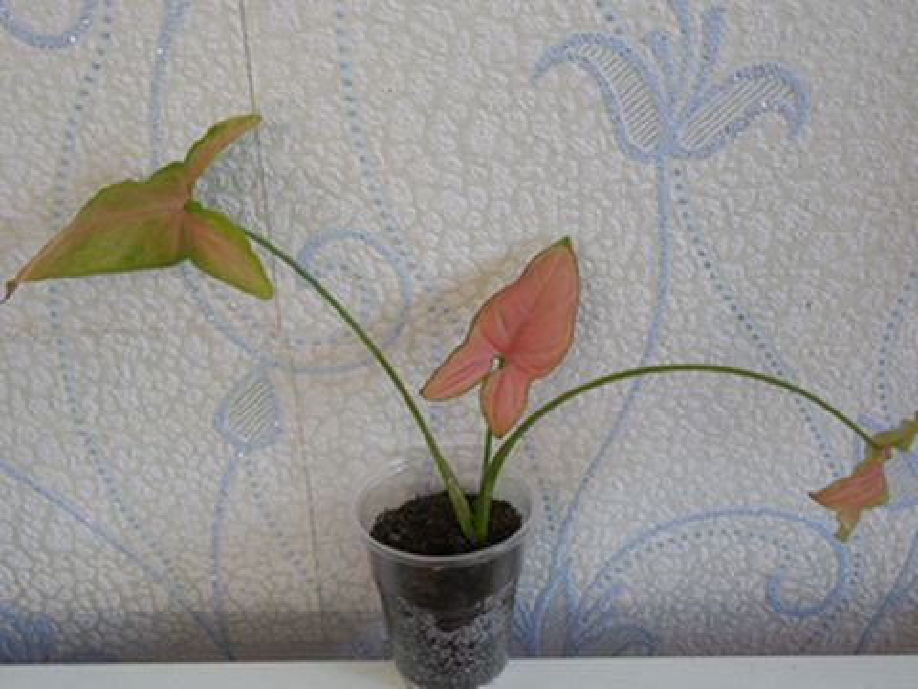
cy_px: 344
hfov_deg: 43.9
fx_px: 1140
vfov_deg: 33.6
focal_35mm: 43
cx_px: 459
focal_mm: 7.8
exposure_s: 1/30
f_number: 3.9
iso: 250
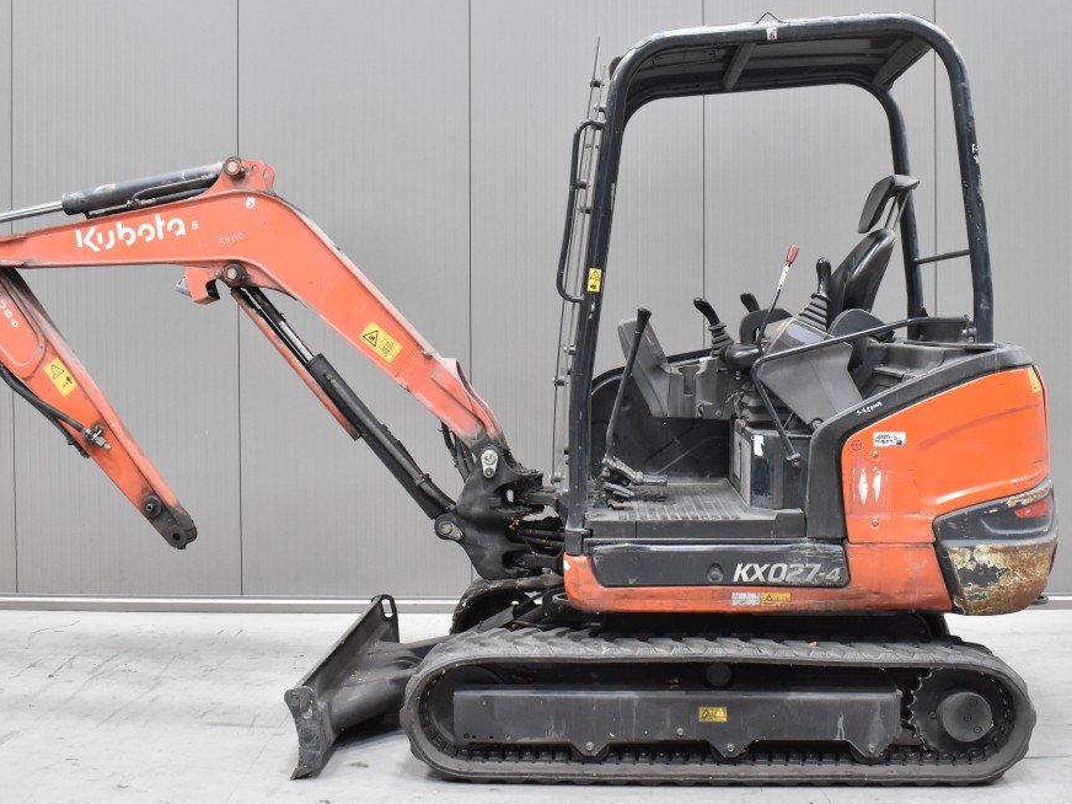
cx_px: 573
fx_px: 1290
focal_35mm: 42
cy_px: 359
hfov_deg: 45.1
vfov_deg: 34.6
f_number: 5
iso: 1600
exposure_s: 1/25
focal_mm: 21
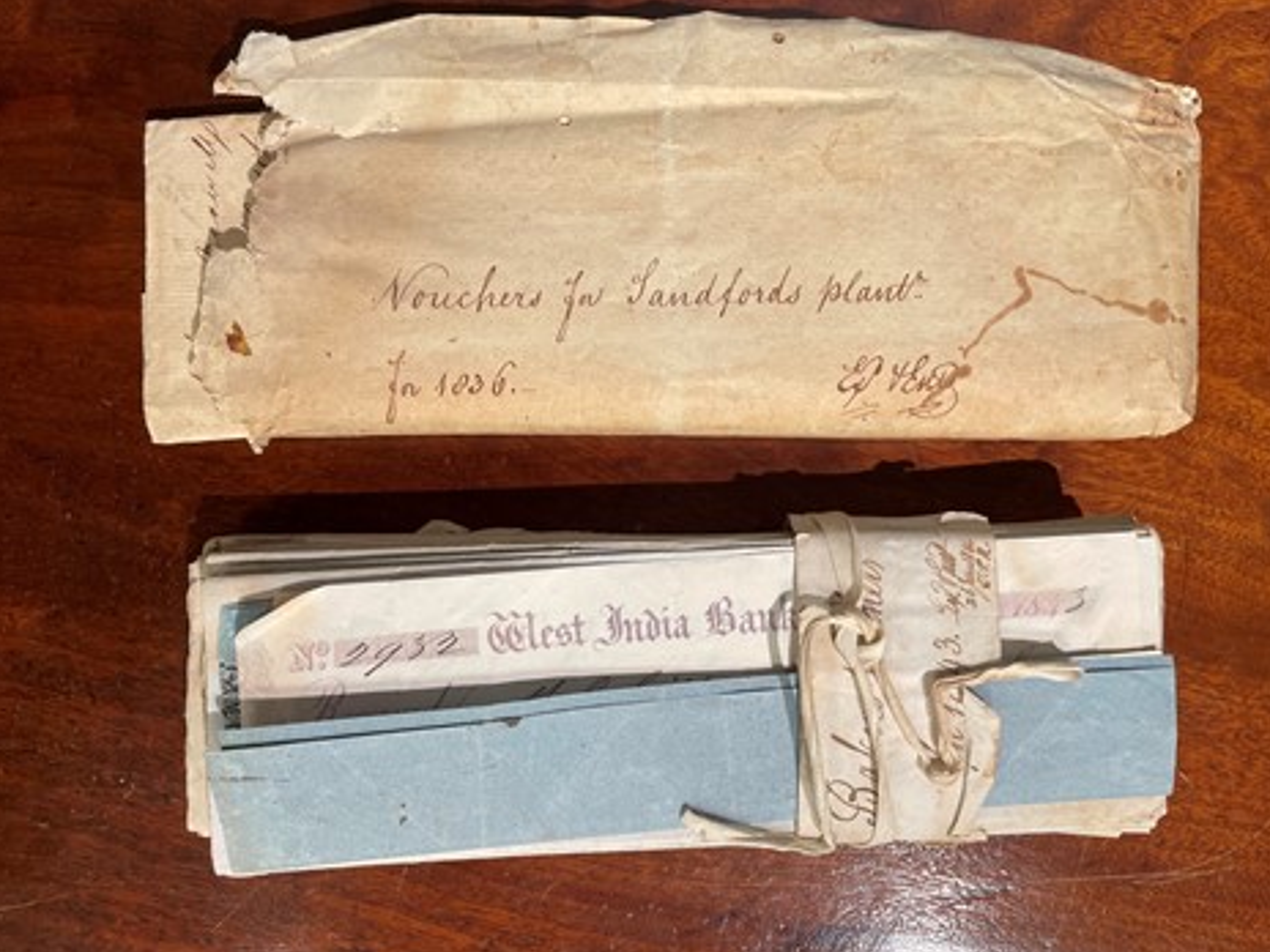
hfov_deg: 63.4
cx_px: 624
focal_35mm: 28
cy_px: 486
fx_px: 1027
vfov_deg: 49.7
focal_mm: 4.2
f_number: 1.6
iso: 100
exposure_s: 1/100
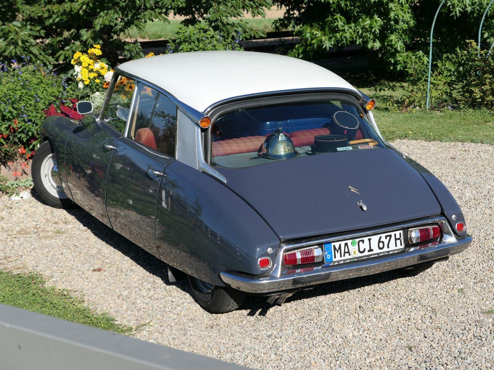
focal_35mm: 65
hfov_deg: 29.8
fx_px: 928
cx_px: 247
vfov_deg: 22.6
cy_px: 185
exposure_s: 1/2000
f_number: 2.8
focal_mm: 21.9
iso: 125
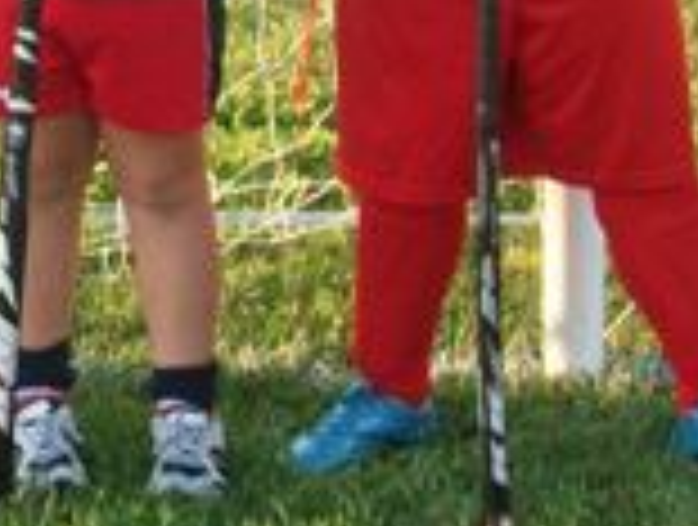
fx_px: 4022
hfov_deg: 9.5
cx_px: -453
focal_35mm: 199
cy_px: -270
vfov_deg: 7.4
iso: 80
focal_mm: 9.7
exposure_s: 1/80
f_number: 4
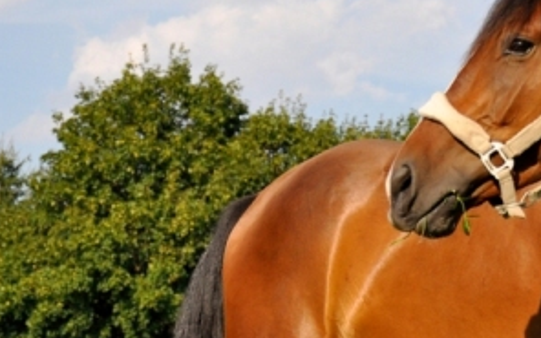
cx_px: 406
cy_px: 104
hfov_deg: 23.3
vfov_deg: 14.8
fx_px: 1297
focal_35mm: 88
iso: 250
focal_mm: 38
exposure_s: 1/1250
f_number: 5
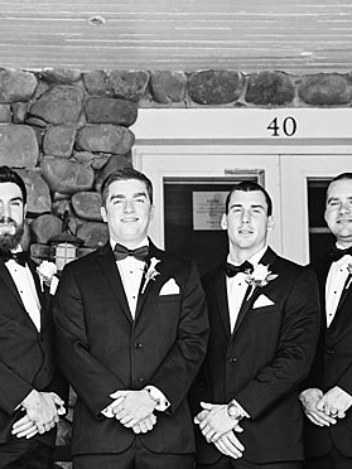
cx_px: 112
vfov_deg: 22.6
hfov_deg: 17.3
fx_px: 1152
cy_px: 388
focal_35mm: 85
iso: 320
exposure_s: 1/1250
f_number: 2.8
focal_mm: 35
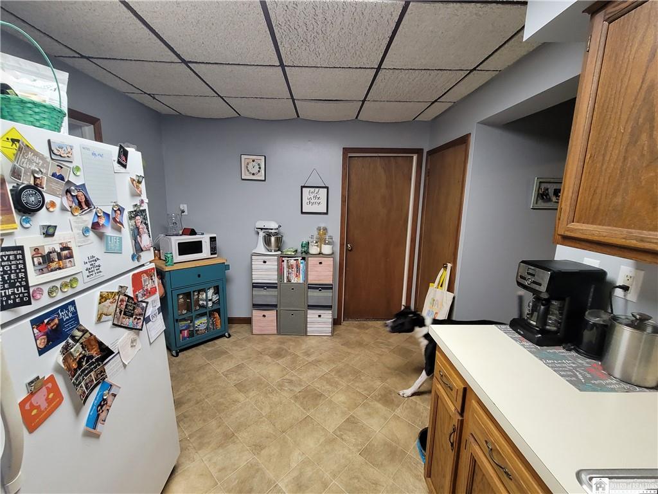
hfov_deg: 106.2
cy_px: 247
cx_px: 329
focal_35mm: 13
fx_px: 247
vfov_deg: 89.9
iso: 320
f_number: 2.2
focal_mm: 2.2
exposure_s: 1/59
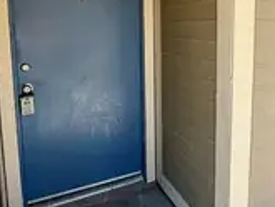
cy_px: 60
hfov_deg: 51.0
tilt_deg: -6.7
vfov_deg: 41.0
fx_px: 270
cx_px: 215
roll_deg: -0.5
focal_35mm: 34
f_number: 2.2
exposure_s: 1/179
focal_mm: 2.22
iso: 40
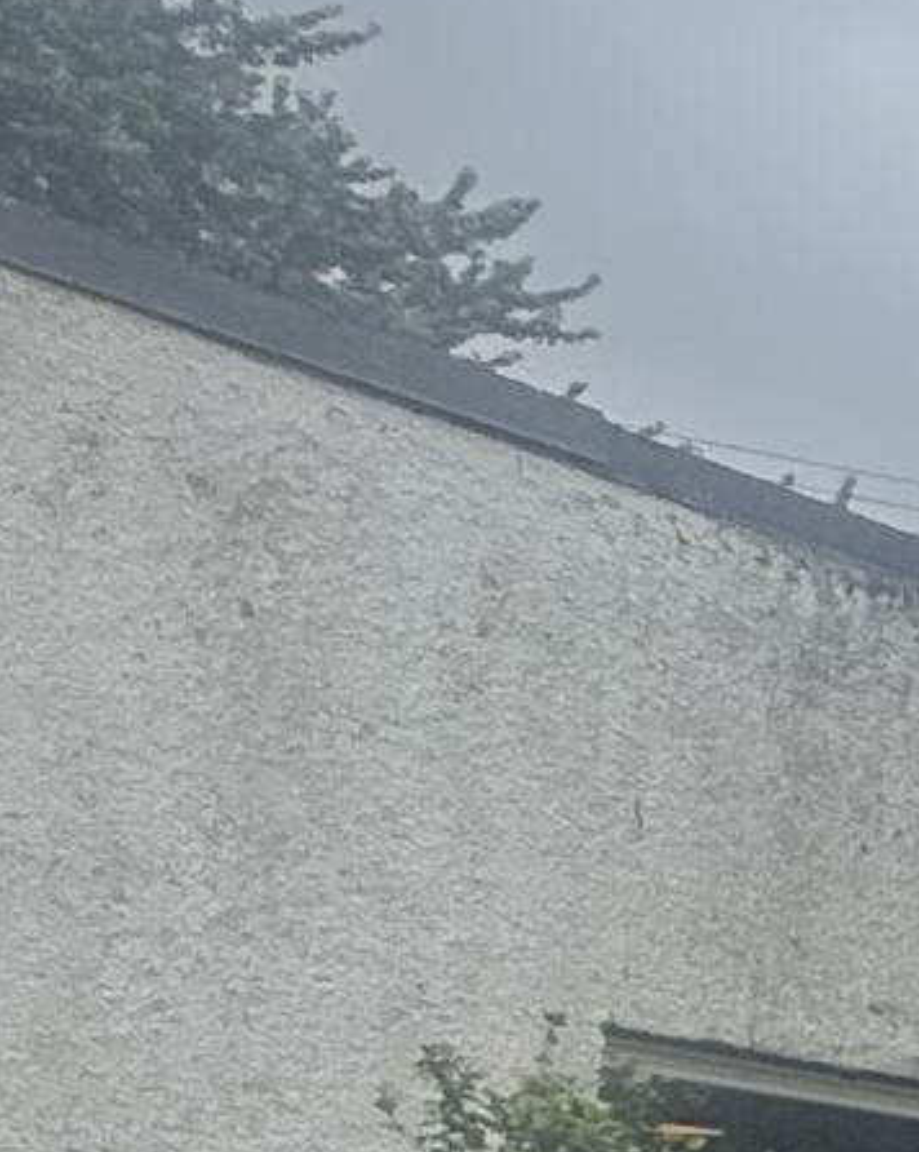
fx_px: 3132
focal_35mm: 92
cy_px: 1382
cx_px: 3307
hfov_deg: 9.2
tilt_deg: +2.8
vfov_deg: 19.6
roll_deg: -0.5
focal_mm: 2.22
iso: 64
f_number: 2.2
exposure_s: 1/638
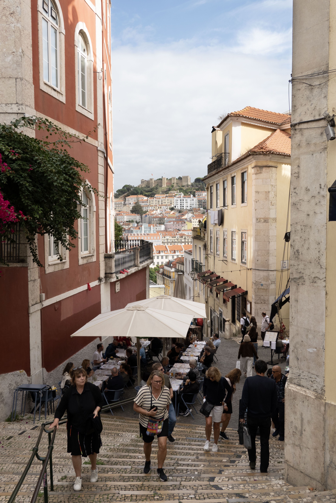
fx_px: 476
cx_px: 168
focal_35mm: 34
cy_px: 252
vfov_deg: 55.8
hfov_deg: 38.9
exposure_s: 1/320
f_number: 5.6
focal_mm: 12.76
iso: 100
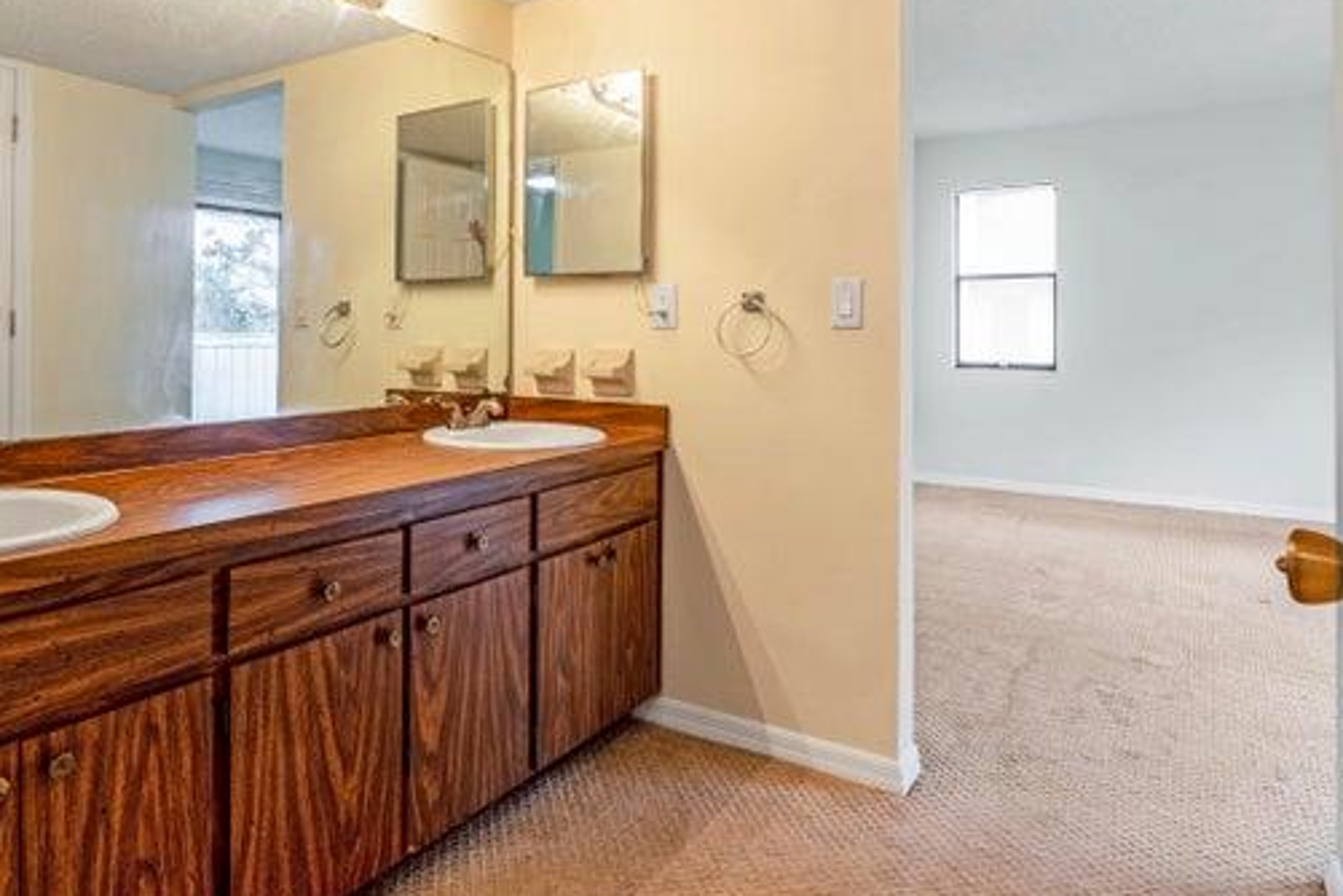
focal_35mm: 24
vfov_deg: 53.0
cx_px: 552
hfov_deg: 73.8
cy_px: 327
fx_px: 885
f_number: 9
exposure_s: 1/60
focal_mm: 11
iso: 250
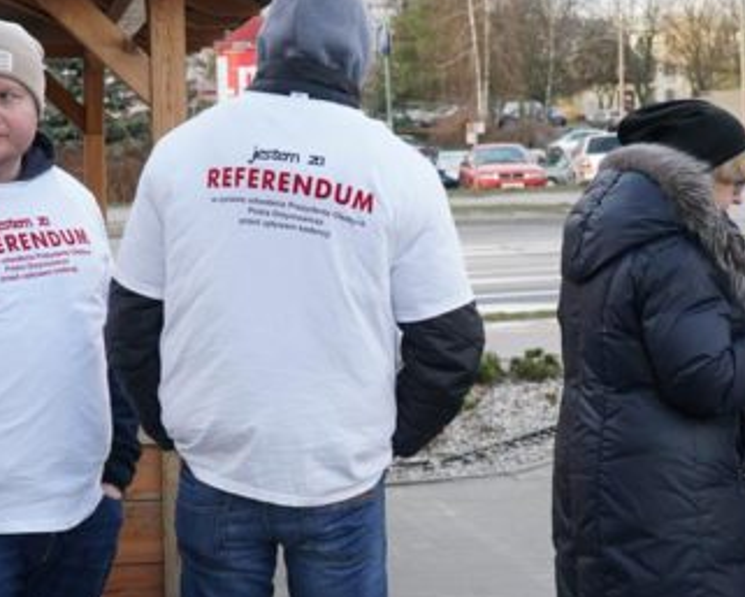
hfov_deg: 18.9
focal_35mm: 101
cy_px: 389
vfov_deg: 15.2
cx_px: 473
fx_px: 2228
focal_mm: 30
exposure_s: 1/160
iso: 200
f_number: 4.5
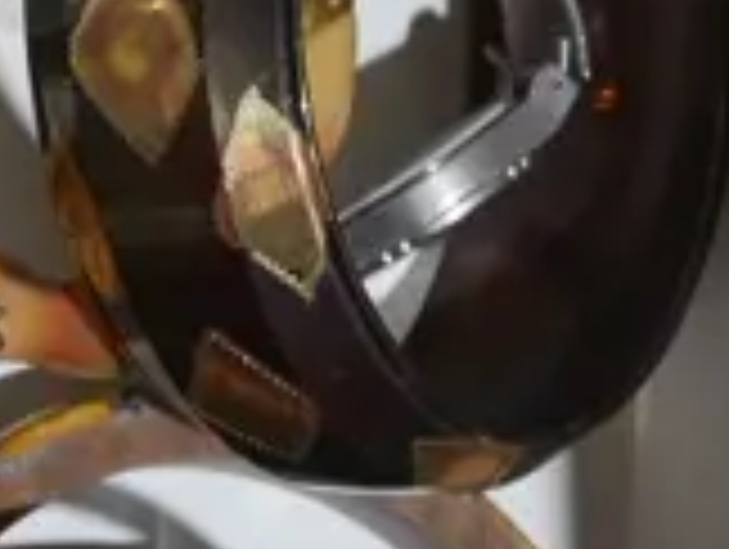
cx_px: -873
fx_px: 7445
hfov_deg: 5.5
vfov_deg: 4.2
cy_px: 598
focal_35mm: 353
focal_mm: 28
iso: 640
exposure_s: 1/60
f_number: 5.3
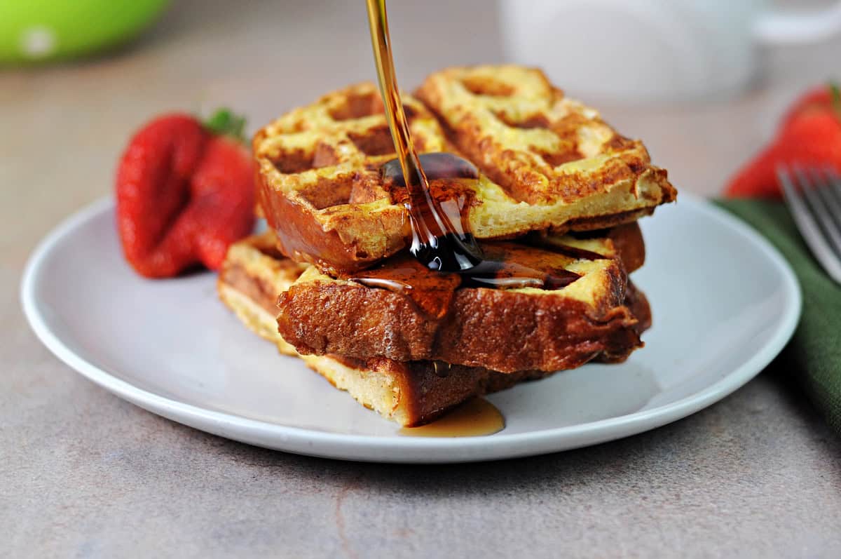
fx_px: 1750
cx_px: 420
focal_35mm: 75
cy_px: 280
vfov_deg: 18.1
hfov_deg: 27.0
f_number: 2.8
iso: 500
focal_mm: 50
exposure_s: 1/500
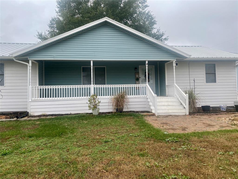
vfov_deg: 53.1
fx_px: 179
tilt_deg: +3.8
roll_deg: +0.5
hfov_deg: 67.3
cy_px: 90
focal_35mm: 26
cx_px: 119
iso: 32
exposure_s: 1/549
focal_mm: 4.25
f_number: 1.8
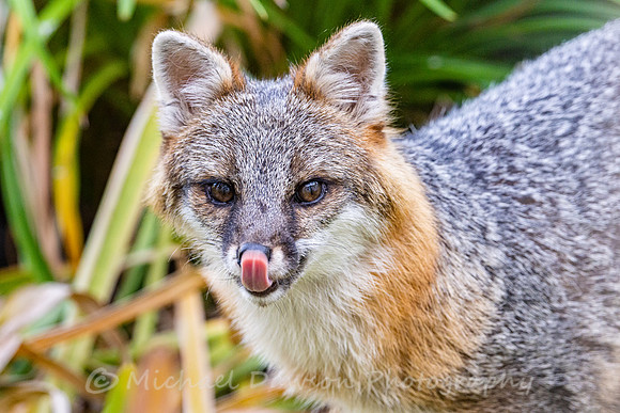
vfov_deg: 2.8
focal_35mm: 500
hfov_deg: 4.1
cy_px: 206
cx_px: 310
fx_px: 8613
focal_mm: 500
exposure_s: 1/250
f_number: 8
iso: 3200
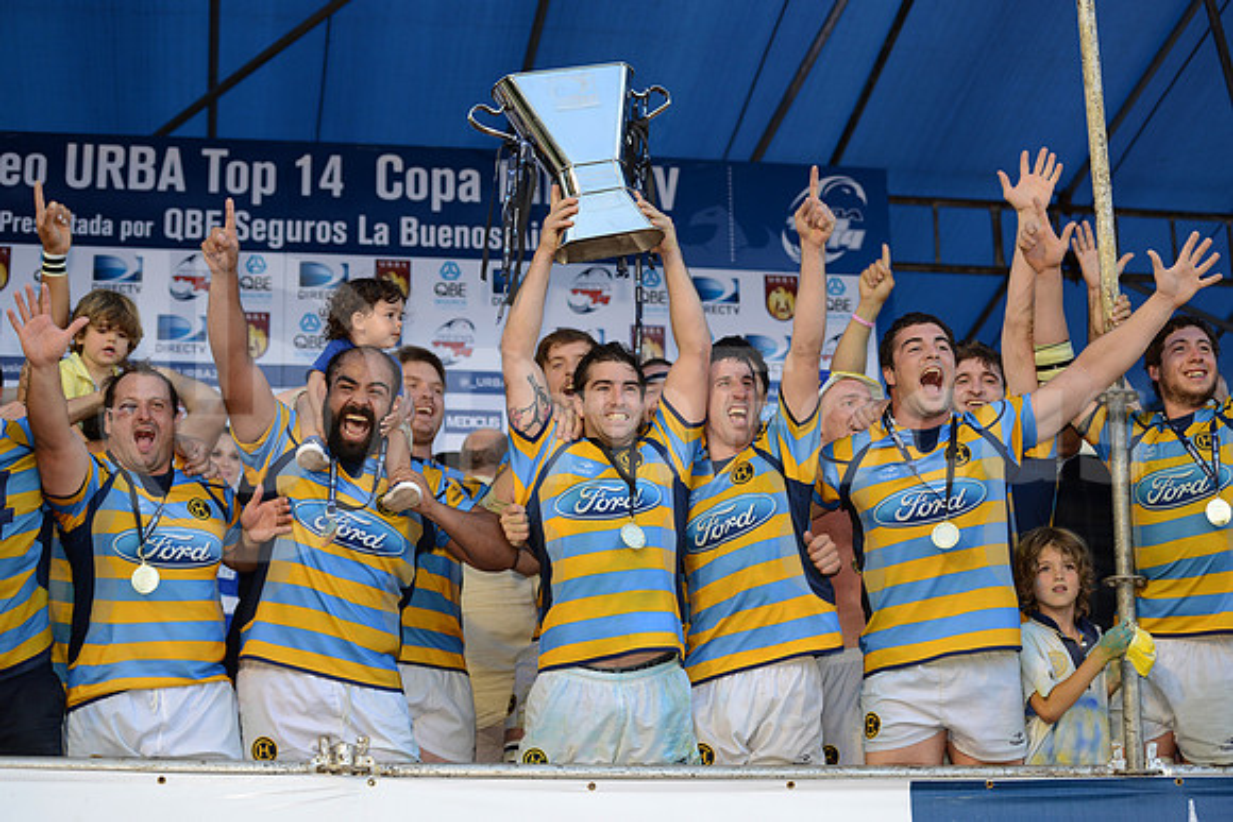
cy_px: 411
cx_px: 616
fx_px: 3494
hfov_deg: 20.0
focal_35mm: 102
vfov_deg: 13.4
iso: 400
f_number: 2.8
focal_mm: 102
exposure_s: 1/160
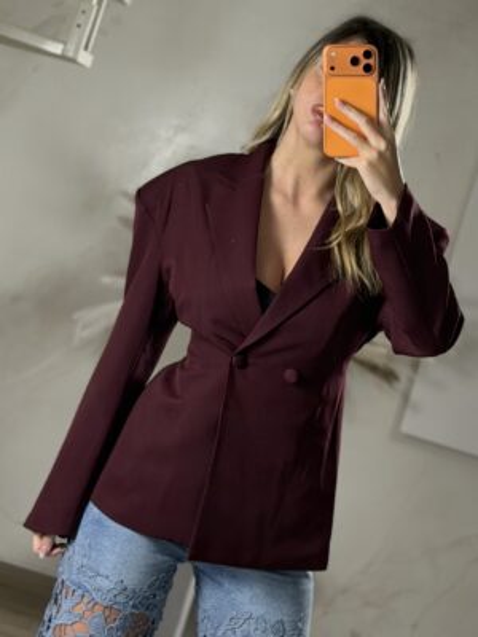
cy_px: 318
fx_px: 884
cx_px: 239
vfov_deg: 39.7
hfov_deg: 30.3
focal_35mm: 48
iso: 64
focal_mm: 6.76
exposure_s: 1/50
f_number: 1.78
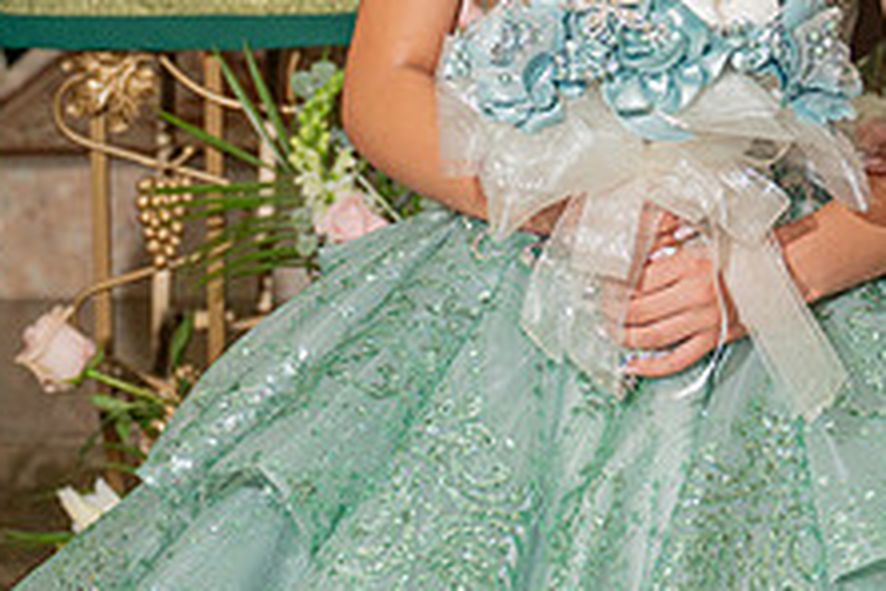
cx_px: 697
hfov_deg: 11.7
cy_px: -96
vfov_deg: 7.8
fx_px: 4307
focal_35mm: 175
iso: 320
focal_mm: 58
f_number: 3.5
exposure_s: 1/200
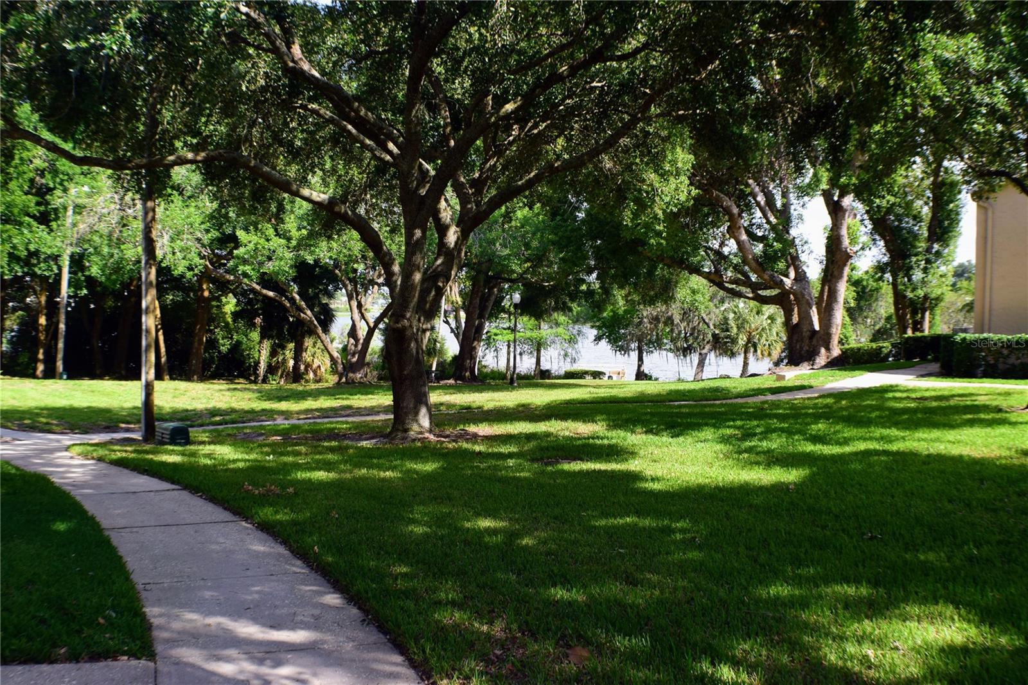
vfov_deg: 30.8
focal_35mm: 44
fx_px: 1242
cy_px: 342
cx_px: 514
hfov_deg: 45.0
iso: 400
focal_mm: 29
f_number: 10
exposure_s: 1/250
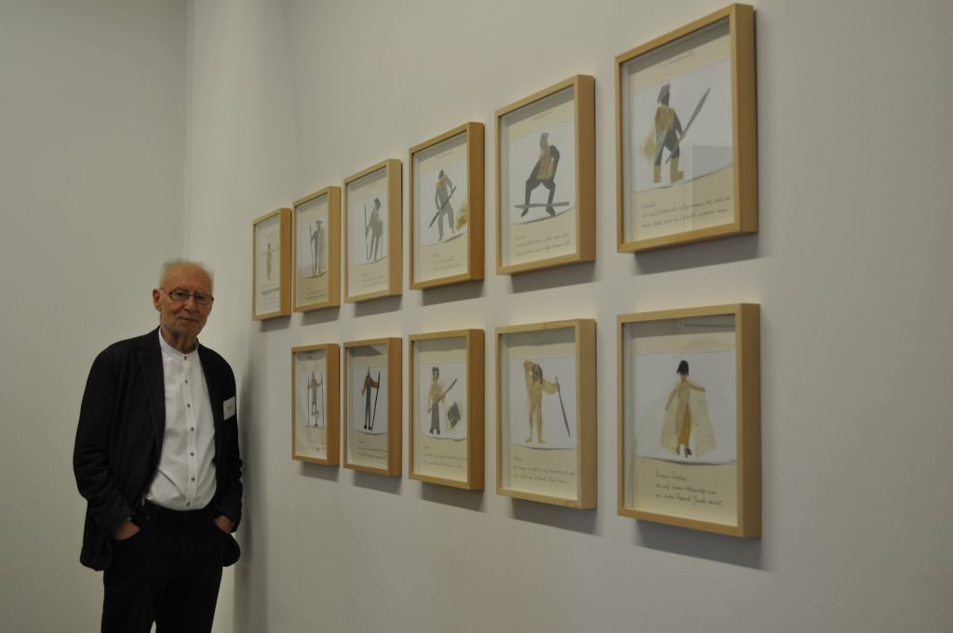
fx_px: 1190
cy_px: 316
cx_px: 476
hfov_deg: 43.7
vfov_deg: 29.8
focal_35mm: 45
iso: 400
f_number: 5
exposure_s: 1/100
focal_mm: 30
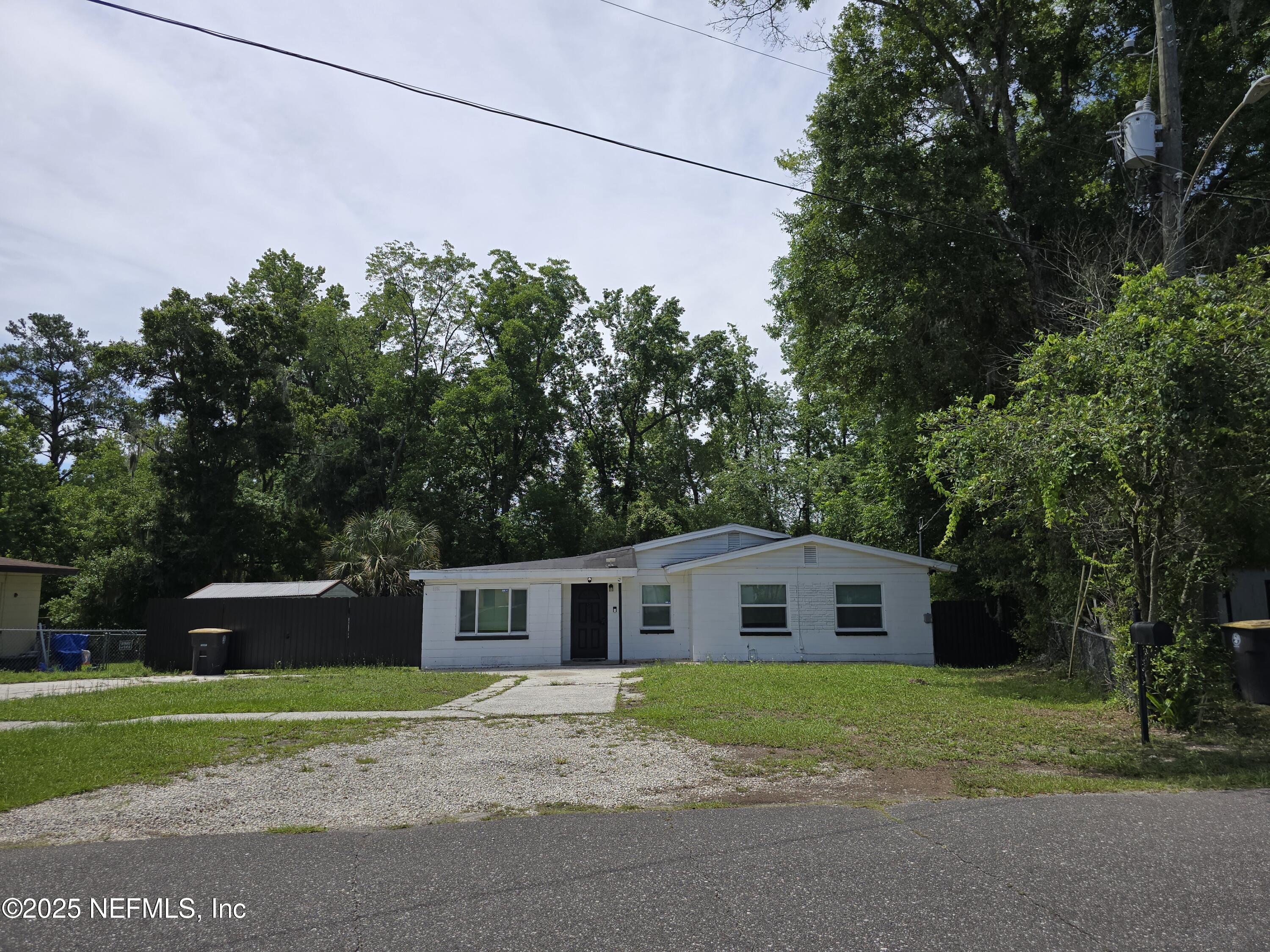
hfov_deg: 73.9
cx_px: 635
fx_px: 844
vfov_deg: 58.9
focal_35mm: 23
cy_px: 476
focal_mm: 6.3
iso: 12
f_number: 1.7
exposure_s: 1/927
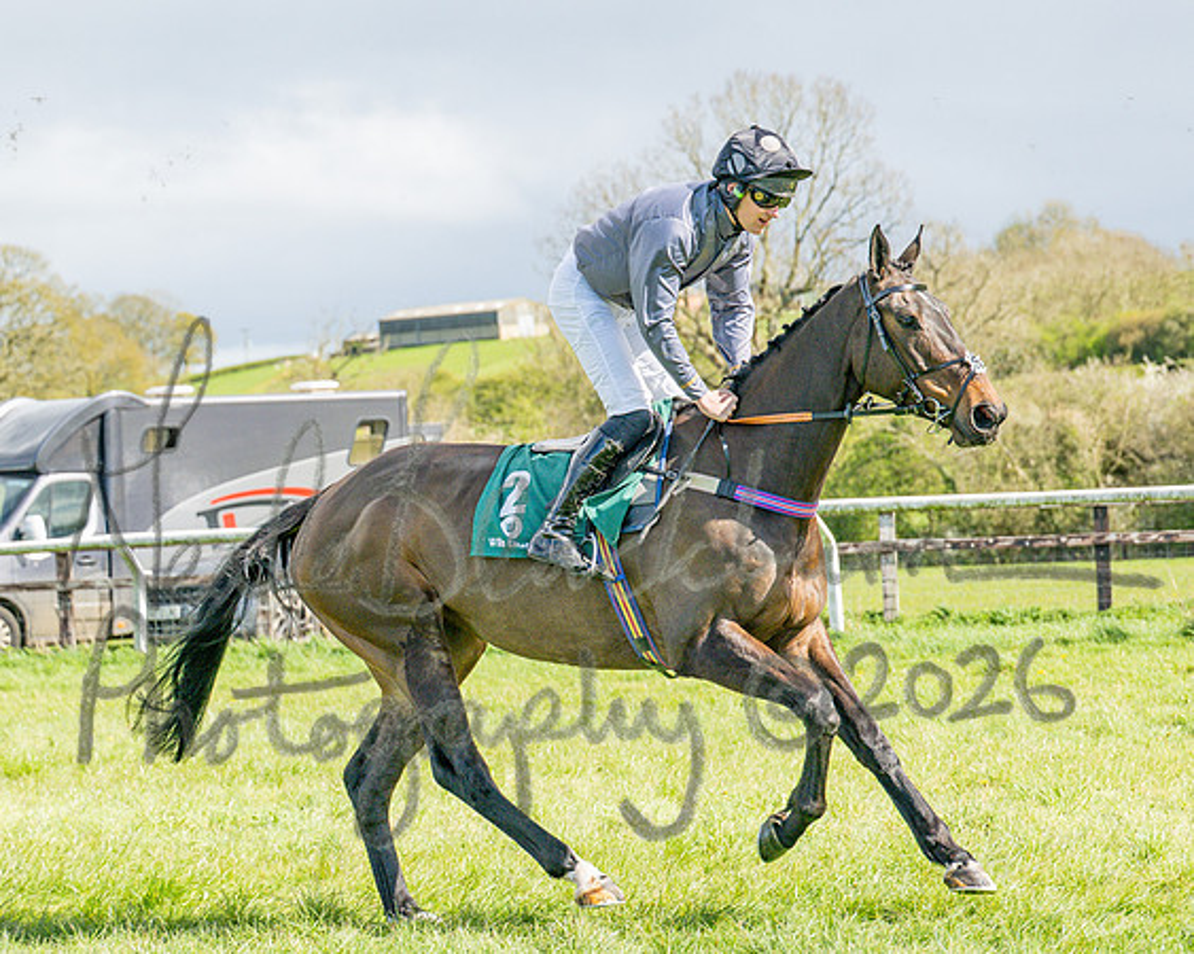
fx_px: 4179
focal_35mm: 118
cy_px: 477
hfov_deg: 16.2
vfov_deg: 13.0
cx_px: 717
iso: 200
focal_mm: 70
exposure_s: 1/2500
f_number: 4
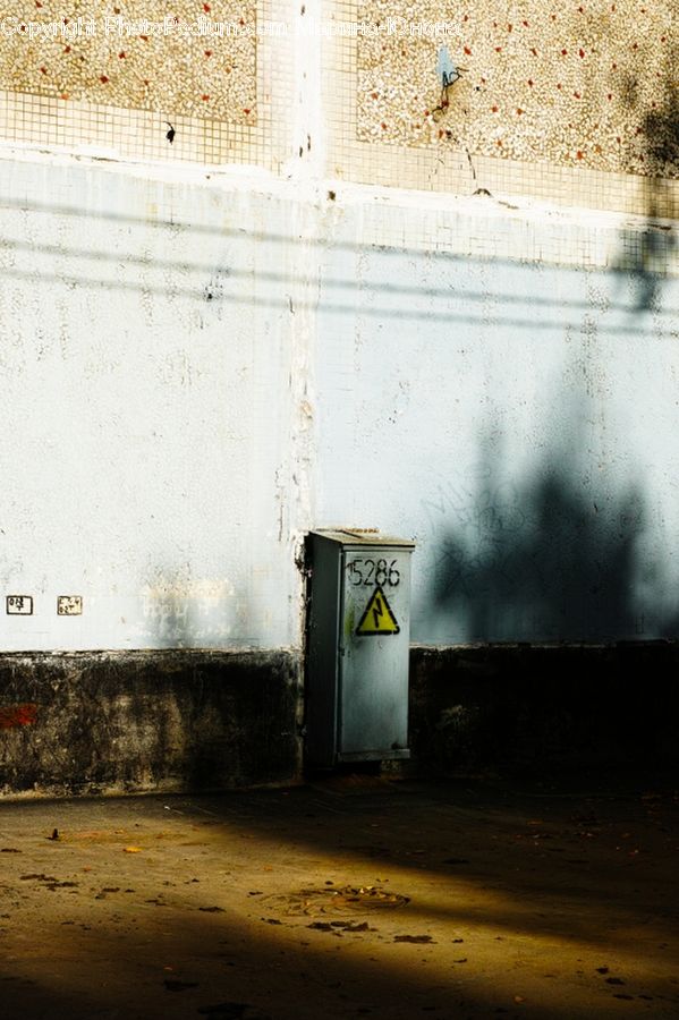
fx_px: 2124
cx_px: 340
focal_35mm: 75
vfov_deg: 27.0
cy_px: 510
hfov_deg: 18.2
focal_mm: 50
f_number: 16
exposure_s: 1/125
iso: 200
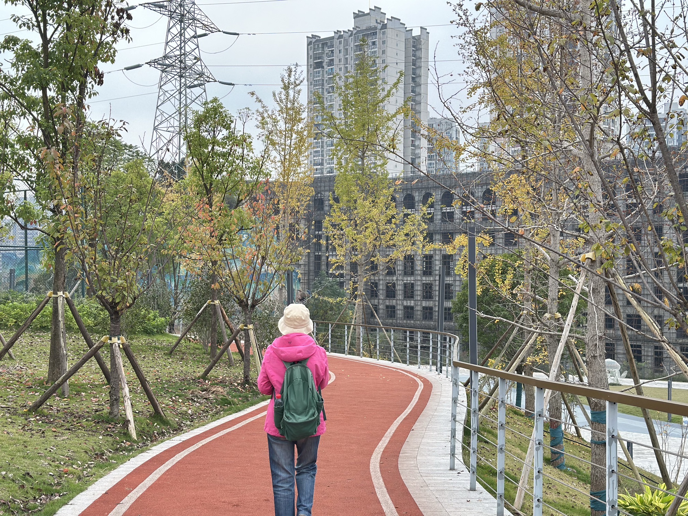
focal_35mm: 48
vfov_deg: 30.3
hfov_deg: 39.7
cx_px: 344
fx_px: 954
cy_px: 258
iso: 80
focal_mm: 6.86
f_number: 1.78
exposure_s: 1/314
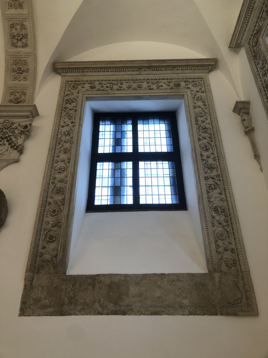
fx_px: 289
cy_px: 179
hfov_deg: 49.7
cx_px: 134
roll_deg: +1.6
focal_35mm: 28
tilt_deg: +31.6
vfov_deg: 63.4
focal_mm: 4
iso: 32
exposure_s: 1/33
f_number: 1.8
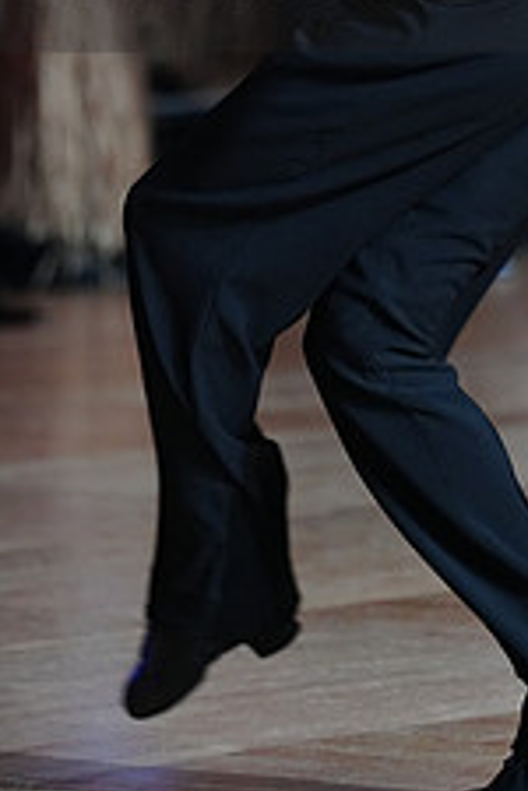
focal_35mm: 373
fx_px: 8205
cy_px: -63
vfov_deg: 5.5
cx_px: 396
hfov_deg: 3.7
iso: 2000
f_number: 2.8
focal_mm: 145
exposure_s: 1/400
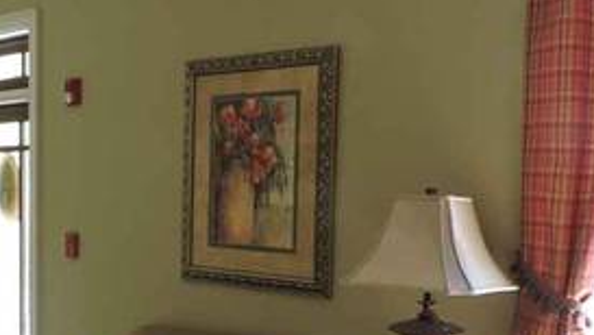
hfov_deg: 40.0
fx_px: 804
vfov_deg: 23.4
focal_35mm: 51
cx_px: 195
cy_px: 244
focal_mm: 4.3
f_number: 3
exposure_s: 1/30
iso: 200
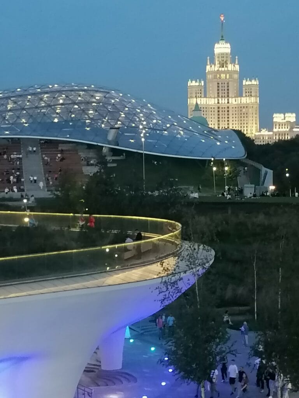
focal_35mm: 78
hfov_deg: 18.9
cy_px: 199
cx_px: 150
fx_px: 898
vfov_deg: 25.0
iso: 800
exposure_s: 1/25
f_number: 1.8
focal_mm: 5.4
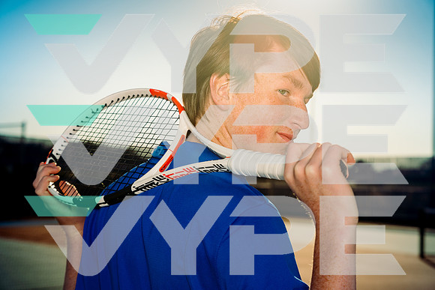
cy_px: 145
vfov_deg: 21.3
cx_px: 218
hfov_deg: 31.4
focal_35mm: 64
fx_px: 773
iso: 125
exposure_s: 1/250
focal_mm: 64
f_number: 5.6
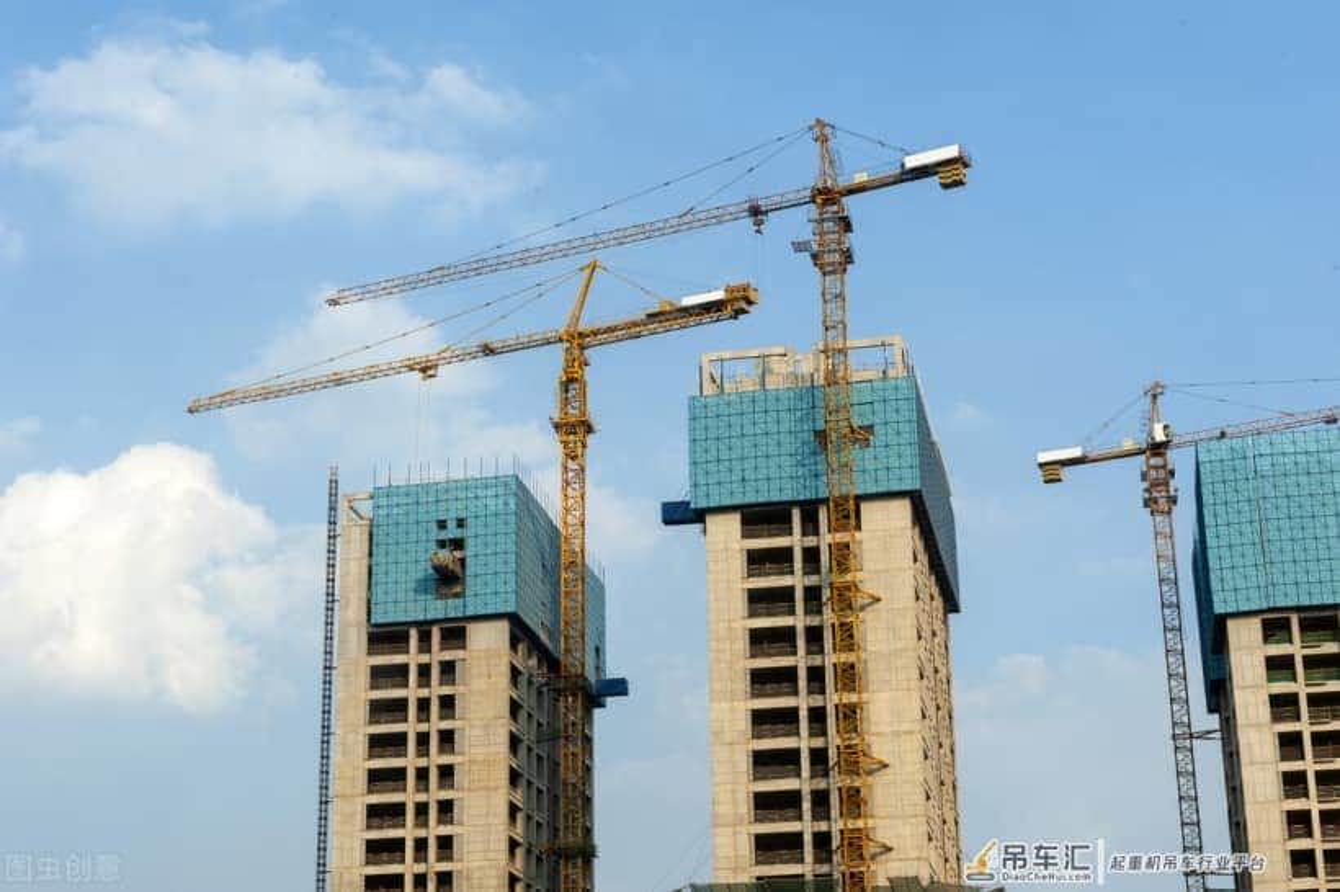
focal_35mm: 62
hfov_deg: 32.4
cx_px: 670
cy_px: 446
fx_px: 2307
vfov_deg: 21.9
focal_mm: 62
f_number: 16
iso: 250
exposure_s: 1/125
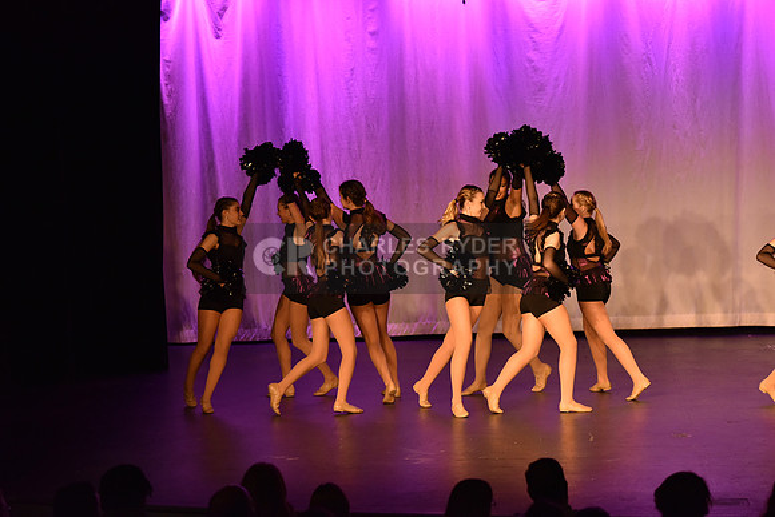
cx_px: 388
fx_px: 2584
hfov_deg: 17.1
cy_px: 258
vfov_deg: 11.4
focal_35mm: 120
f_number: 4
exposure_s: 1/320
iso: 2000
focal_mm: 120
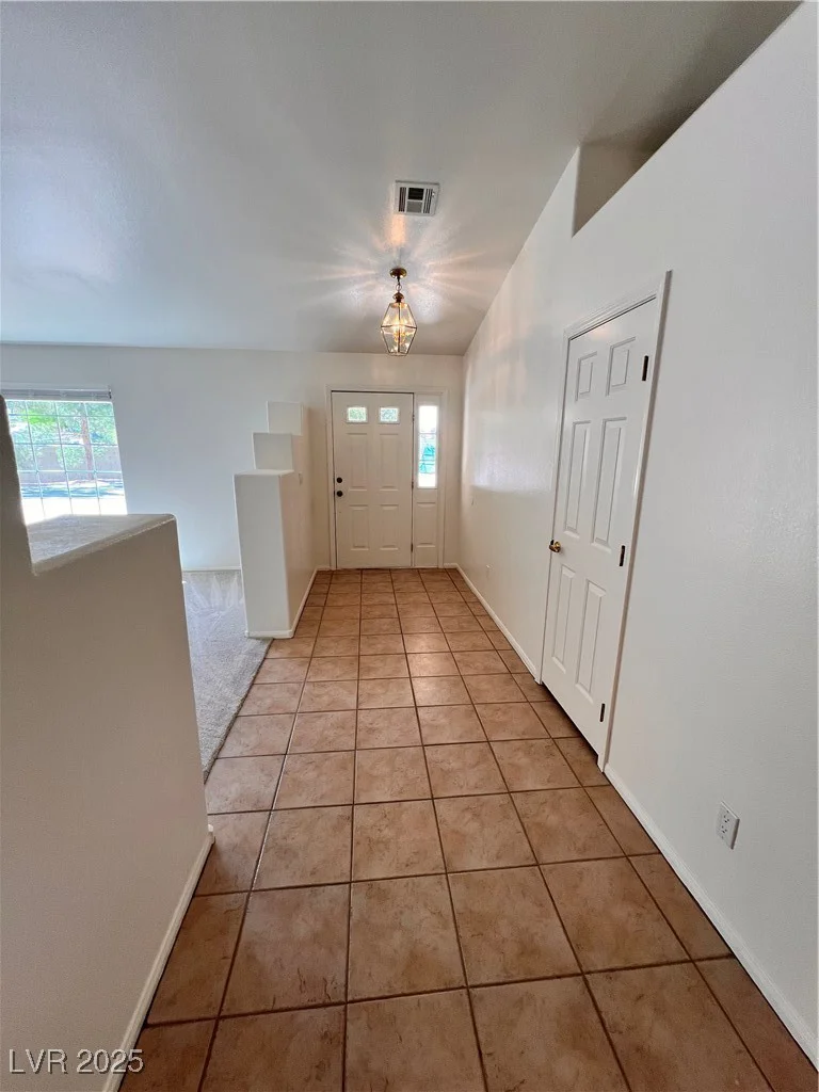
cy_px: 546
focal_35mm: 13
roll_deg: -0.8
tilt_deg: -12.6
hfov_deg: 89.9
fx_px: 410
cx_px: 410
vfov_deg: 106.2
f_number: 1.8
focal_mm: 1.57
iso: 100
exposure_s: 1/120
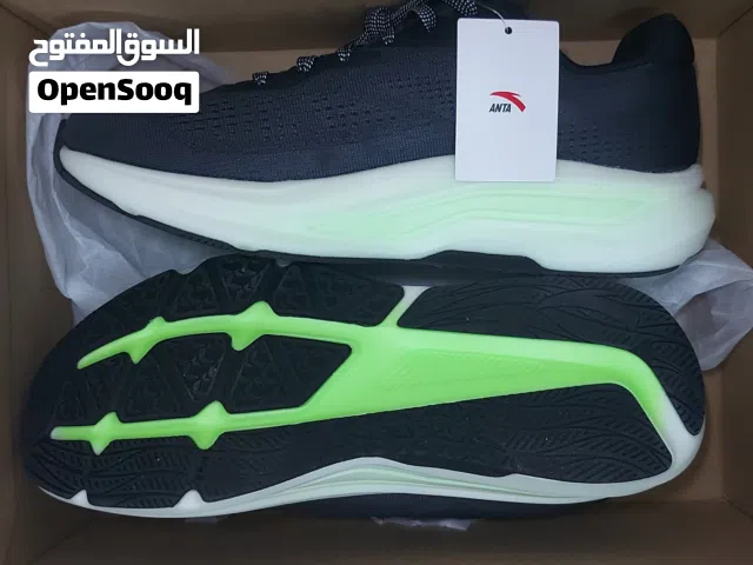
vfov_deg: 56.8
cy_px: 282
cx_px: 376
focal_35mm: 24
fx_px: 522
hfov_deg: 71.6
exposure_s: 1/33
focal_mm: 5.23
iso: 200
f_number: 1.8
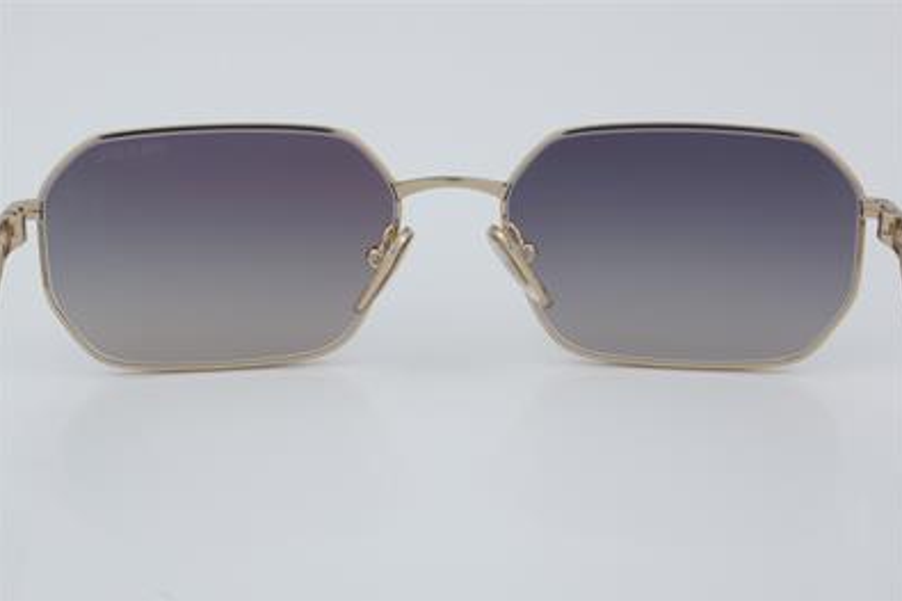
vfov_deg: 17.9
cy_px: 302
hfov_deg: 26.7
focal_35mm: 76
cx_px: 452
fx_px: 1903
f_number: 32
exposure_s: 1/4
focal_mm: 50
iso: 100
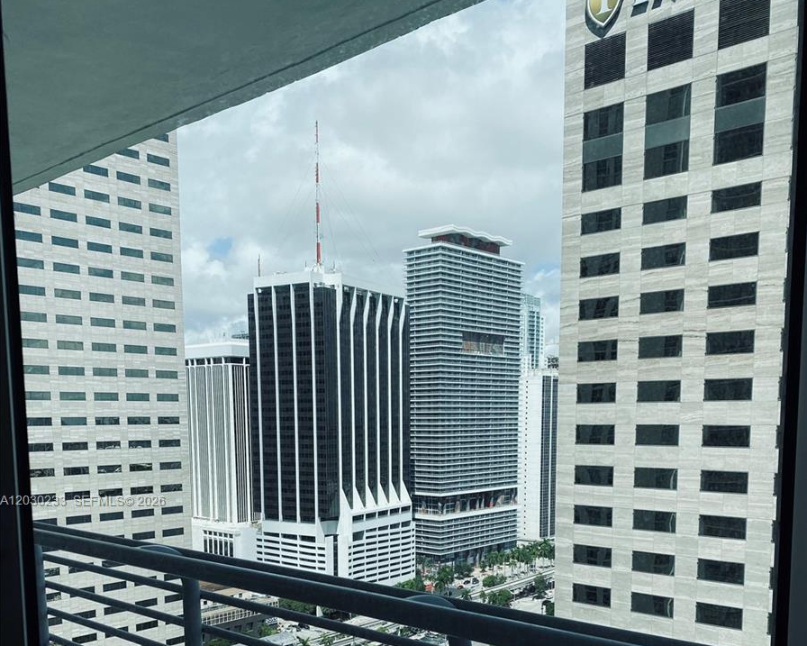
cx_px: 404
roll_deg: -0.6
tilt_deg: -7.4
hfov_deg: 52.8
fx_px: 812
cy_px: 502
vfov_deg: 41.8
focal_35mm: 34
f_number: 1.8
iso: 32
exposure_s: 1/2890
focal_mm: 4.25
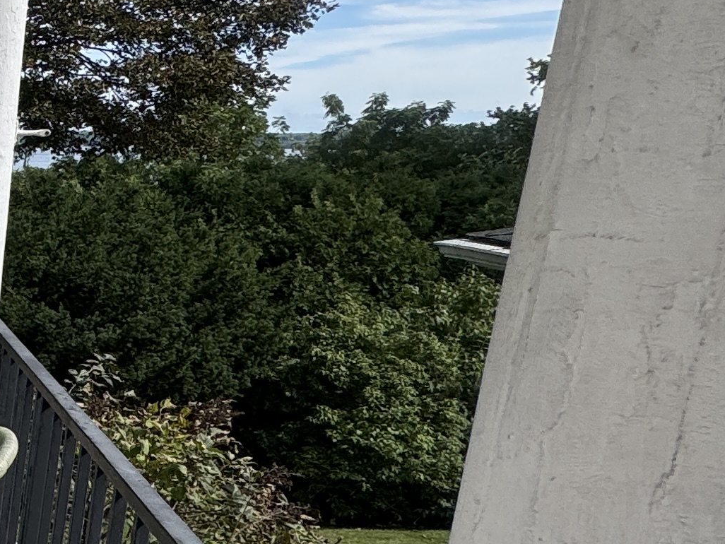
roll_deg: +0.5
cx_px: -539
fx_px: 1152
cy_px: 380
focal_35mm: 55
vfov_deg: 26.4
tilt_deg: -13.4
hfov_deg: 22.6
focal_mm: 2.22
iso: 50
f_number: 2.2
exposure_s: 1/1277
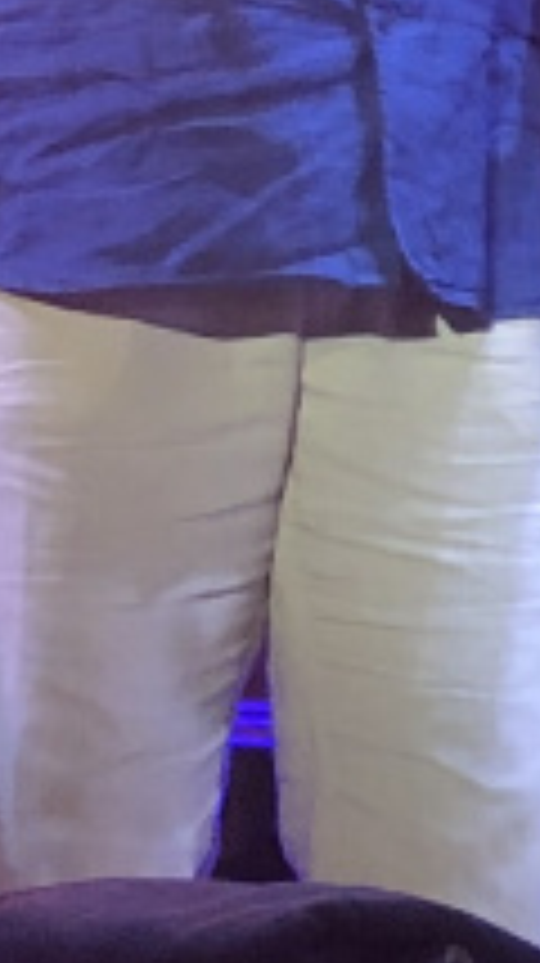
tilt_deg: +9.4
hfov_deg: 4.7
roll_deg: -0.1
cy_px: 423
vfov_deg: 9.5
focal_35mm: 228
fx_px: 5818
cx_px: 2403
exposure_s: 1/17
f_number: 1.8
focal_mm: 3.99
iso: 50
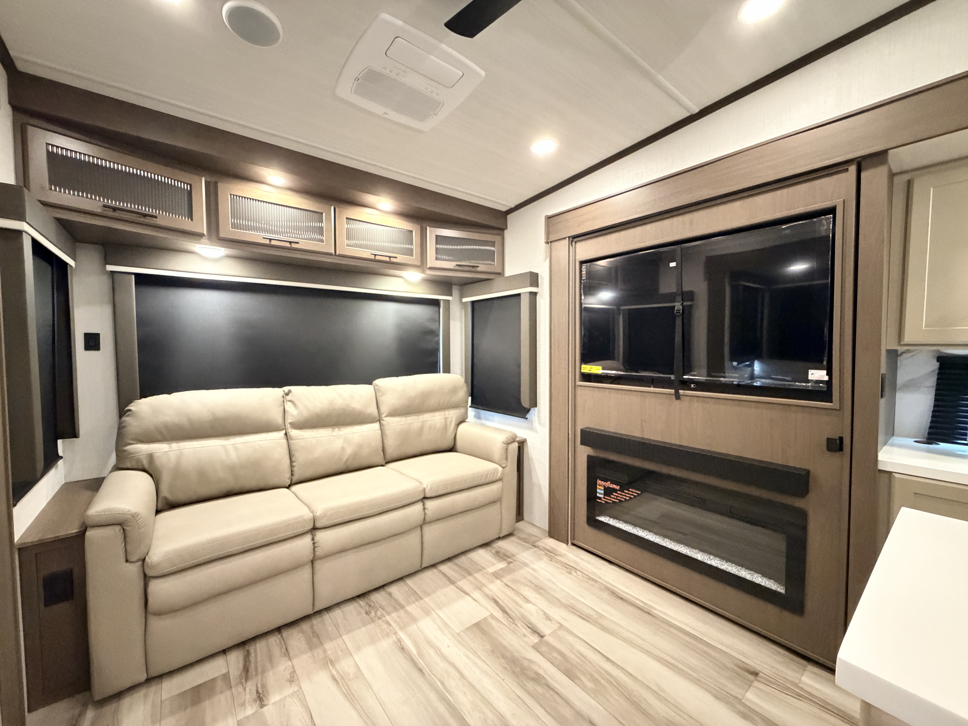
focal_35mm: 14
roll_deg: +0.0
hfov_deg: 102.1
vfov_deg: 85.7
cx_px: 484
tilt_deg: -2.5
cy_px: 363
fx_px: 391
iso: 1250
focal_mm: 2.22
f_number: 2.2
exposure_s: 1/37
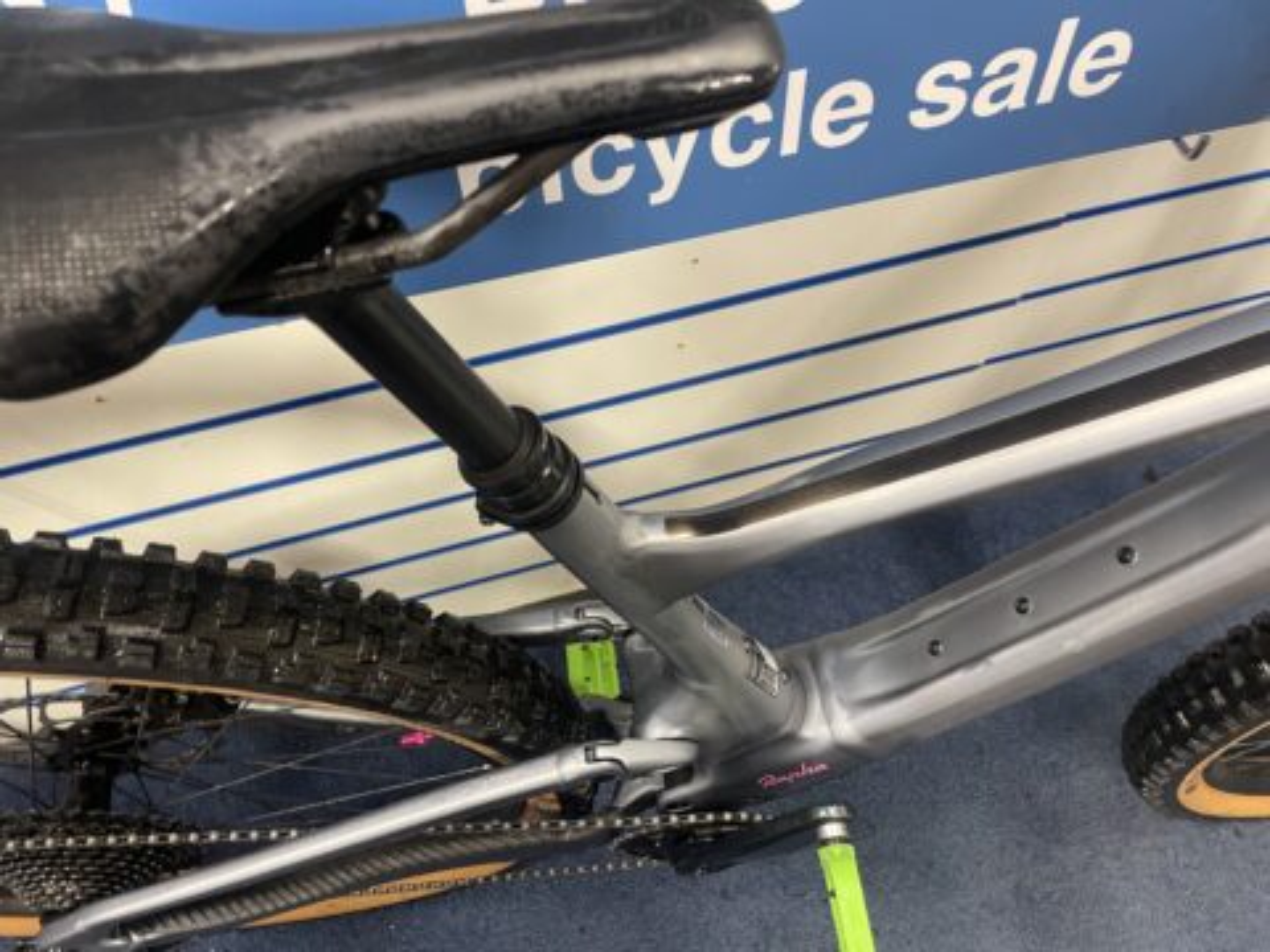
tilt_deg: -64.0
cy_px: 476
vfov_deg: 53.1
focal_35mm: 26
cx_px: 635
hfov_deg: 67.3
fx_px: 954
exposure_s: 1/50
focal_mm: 4.2
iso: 160
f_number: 1.6
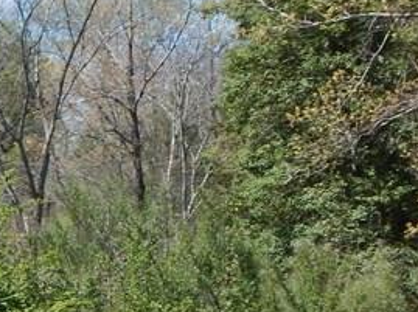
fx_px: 2207
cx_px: -322
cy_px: 169
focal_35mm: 183
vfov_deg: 8.1
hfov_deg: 10.2
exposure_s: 1/800
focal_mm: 8.6
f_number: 3.7
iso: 125
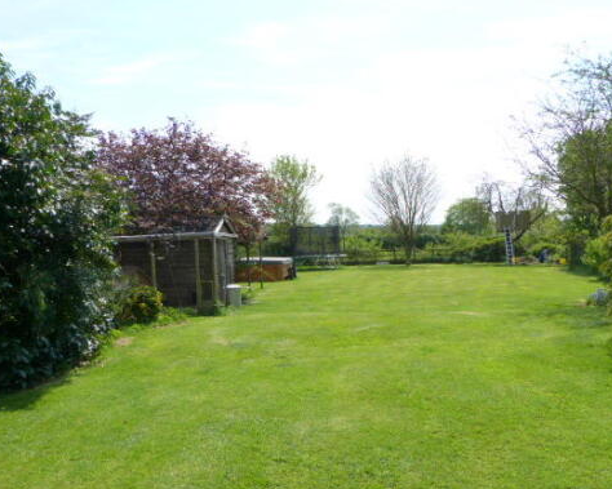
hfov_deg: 58.4
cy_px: 257
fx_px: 543
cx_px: 363
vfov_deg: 48.5
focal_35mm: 30
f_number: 2.8
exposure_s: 1/1300
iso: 100
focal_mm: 4.5
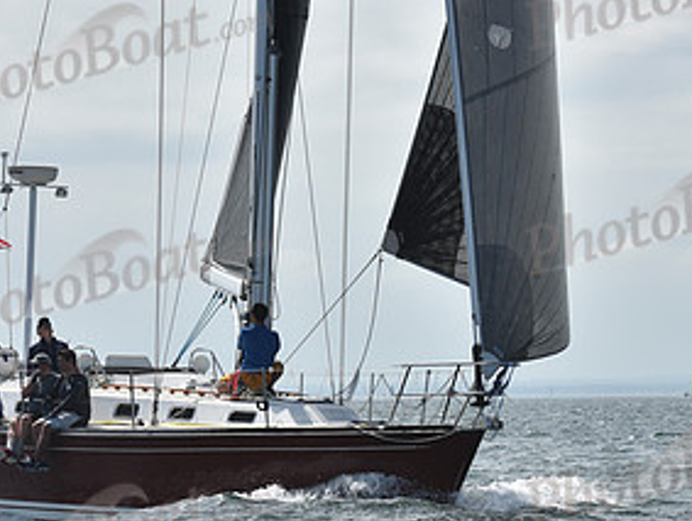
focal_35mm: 246
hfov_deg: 8.0
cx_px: 401
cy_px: 373
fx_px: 4924
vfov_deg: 6.1
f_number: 7.1
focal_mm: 125
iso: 200
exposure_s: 1/1250
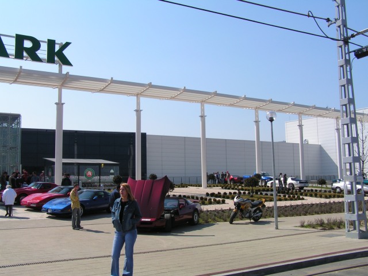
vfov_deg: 37.7
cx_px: 184
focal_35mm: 38
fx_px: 404
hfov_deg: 49.0
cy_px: 138
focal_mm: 6.3
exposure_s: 1/500
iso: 50
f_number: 5.6
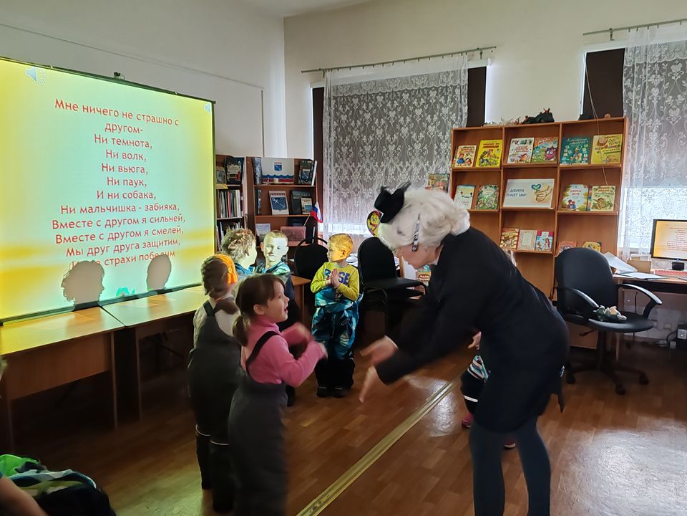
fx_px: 536
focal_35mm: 27
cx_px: 344
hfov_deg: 65.3
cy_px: 258
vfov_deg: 51.4
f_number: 1.9
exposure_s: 1/50
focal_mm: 6.12
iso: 2000
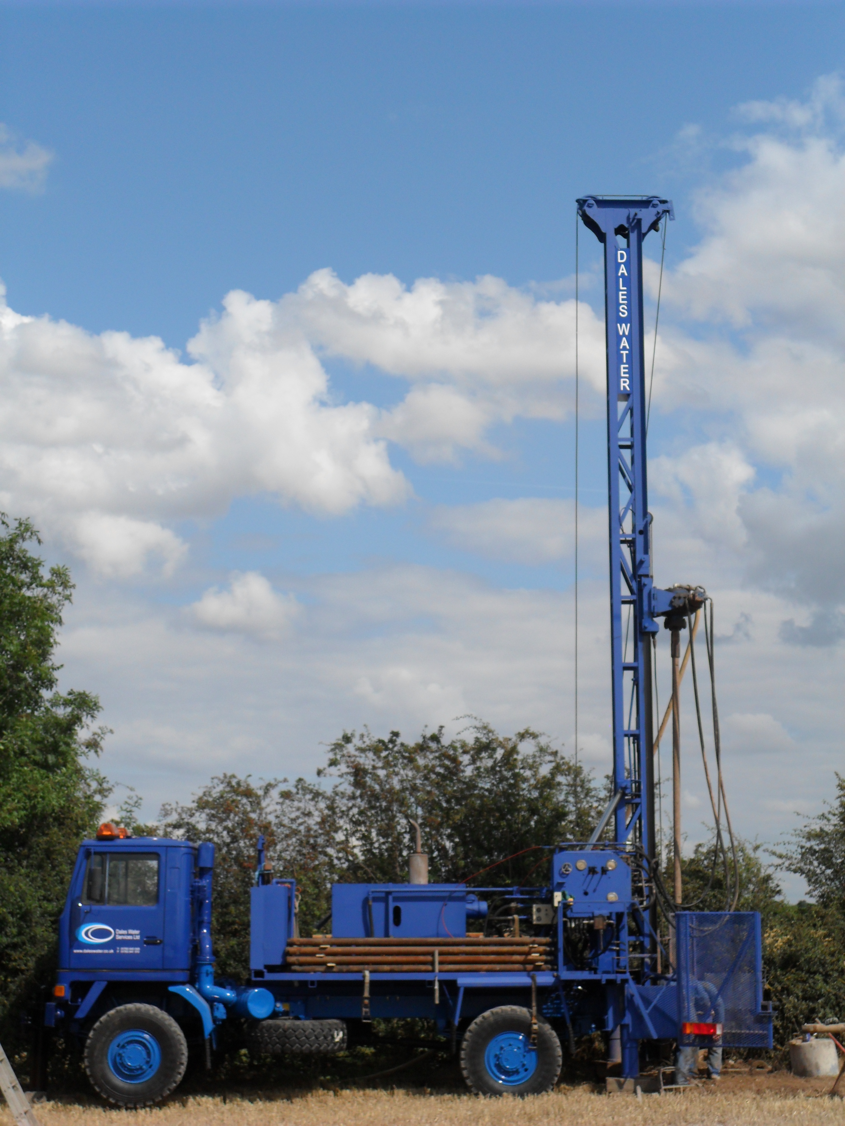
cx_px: 422
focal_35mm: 75
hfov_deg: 19.6
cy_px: 563
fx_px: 2441
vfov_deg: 26.0
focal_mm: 13.5
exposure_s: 1/1000
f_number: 4.6
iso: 80
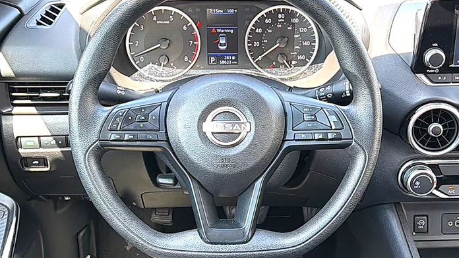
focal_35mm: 46
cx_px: 230
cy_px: 114
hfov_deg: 44.6
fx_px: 560
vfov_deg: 26.0
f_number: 1.78
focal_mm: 6.76
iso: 64
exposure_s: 1/121
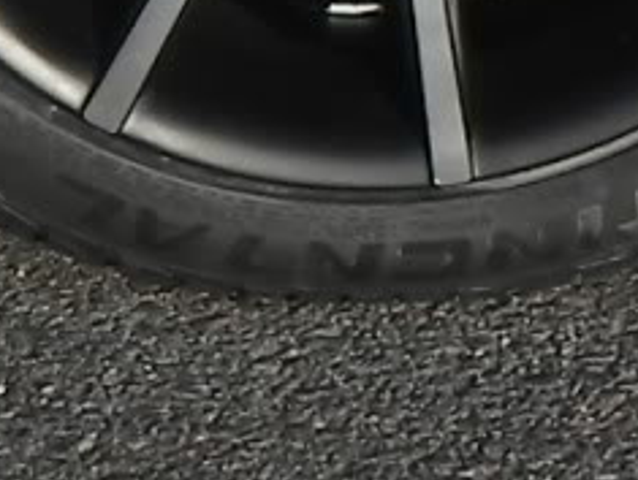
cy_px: -450
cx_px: 353
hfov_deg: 8.0
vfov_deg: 5.9
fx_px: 4578
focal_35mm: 248
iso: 160
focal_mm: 10.3
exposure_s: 1/283
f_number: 8
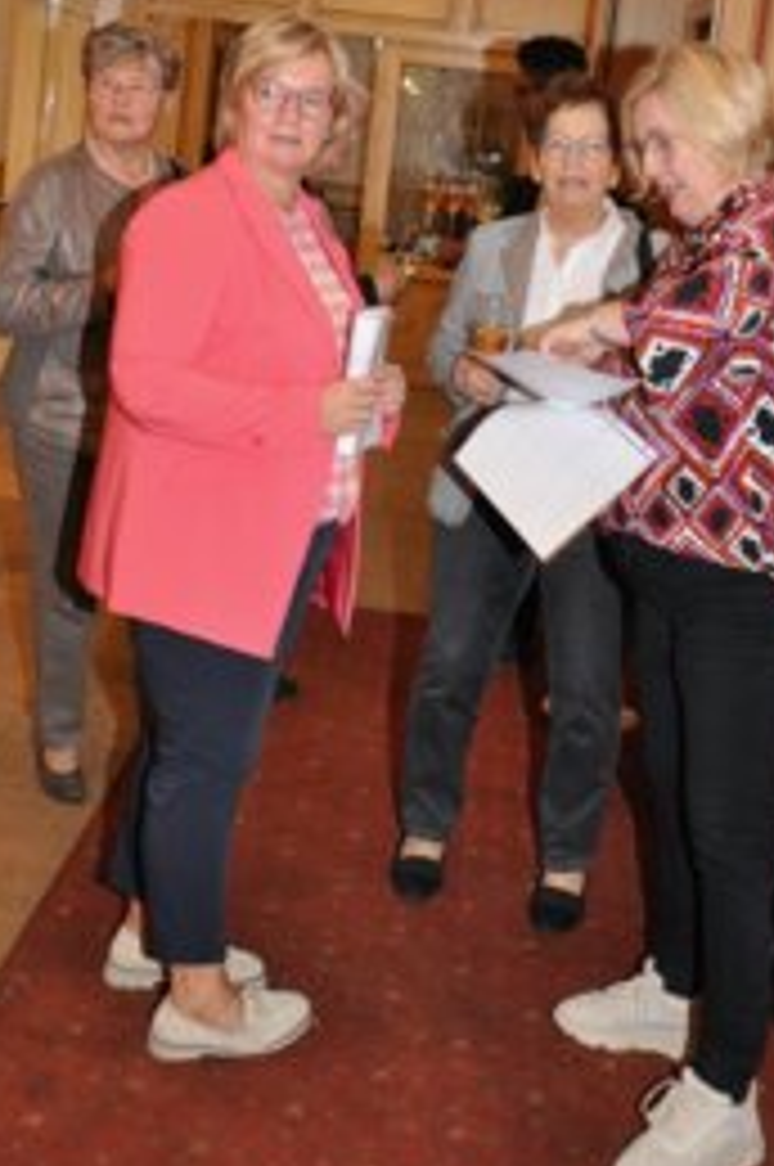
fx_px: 1649
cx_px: 356
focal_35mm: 51
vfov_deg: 38.1
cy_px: 320
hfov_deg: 26.4
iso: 800
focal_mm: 22
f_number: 4
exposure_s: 1/60
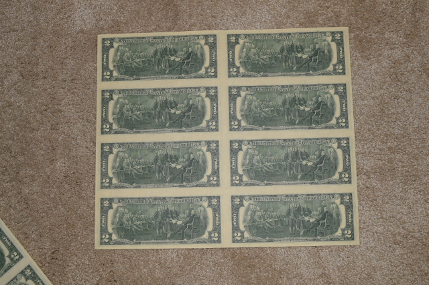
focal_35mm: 44
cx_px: 214
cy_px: 142
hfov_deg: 45.0
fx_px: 517
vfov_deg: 30.7
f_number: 8
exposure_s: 1/60
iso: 100
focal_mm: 29
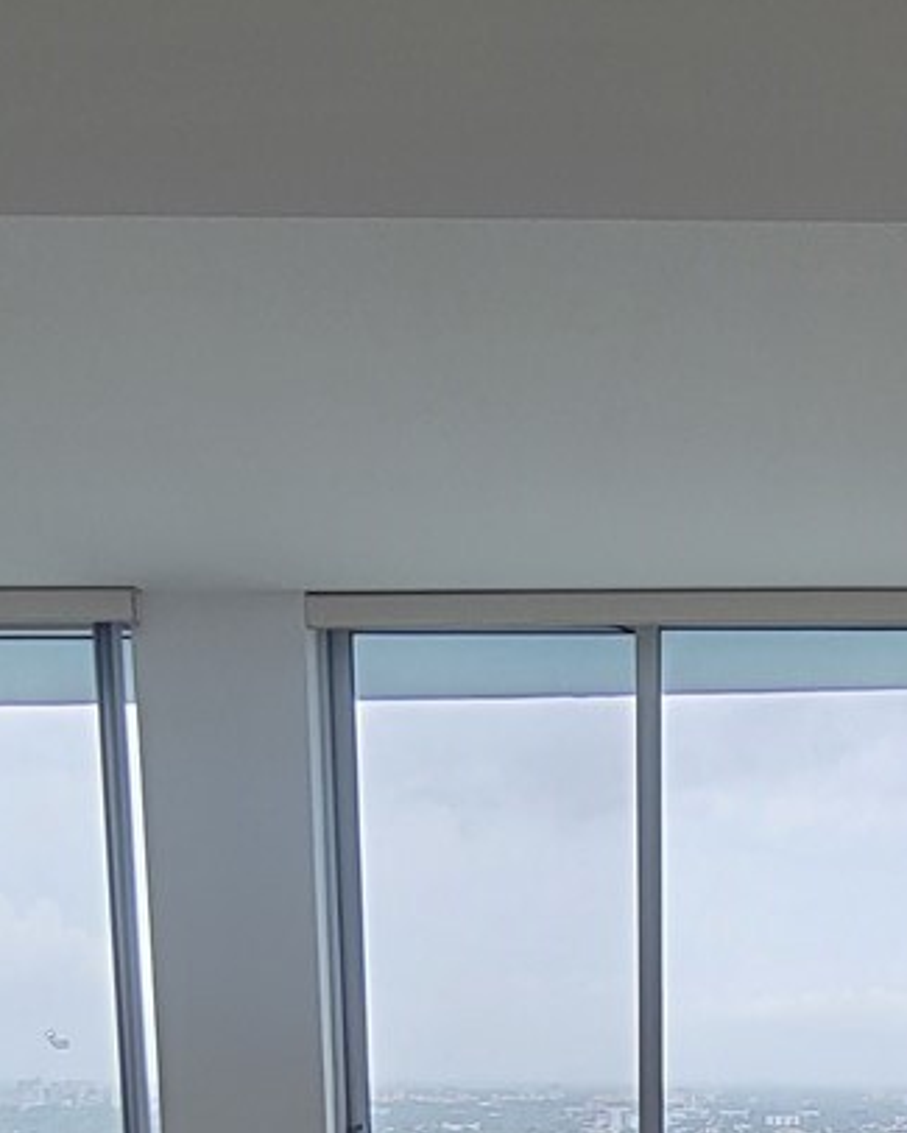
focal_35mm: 50
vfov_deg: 30.7
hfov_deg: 29.2
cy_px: 1406
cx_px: 795
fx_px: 1677
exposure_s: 1/119
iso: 64
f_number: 2.2
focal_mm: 2.2
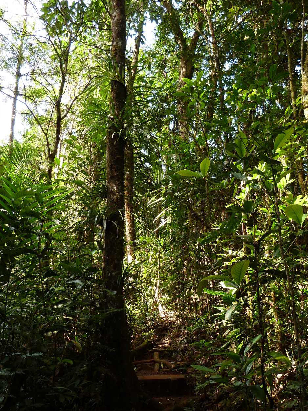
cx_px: 165
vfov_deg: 56.5
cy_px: 239
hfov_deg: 44.1
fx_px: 380
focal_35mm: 32
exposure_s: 1/25
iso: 80
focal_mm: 4.1
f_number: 3.3
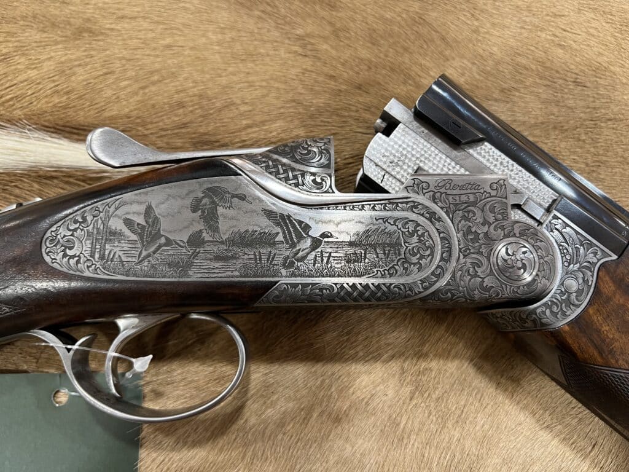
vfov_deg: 53.1
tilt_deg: -77.7
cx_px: 314
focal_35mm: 26
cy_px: 236
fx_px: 472
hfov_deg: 67.3
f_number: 1.5
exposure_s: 1/60
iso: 160
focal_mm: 5.7
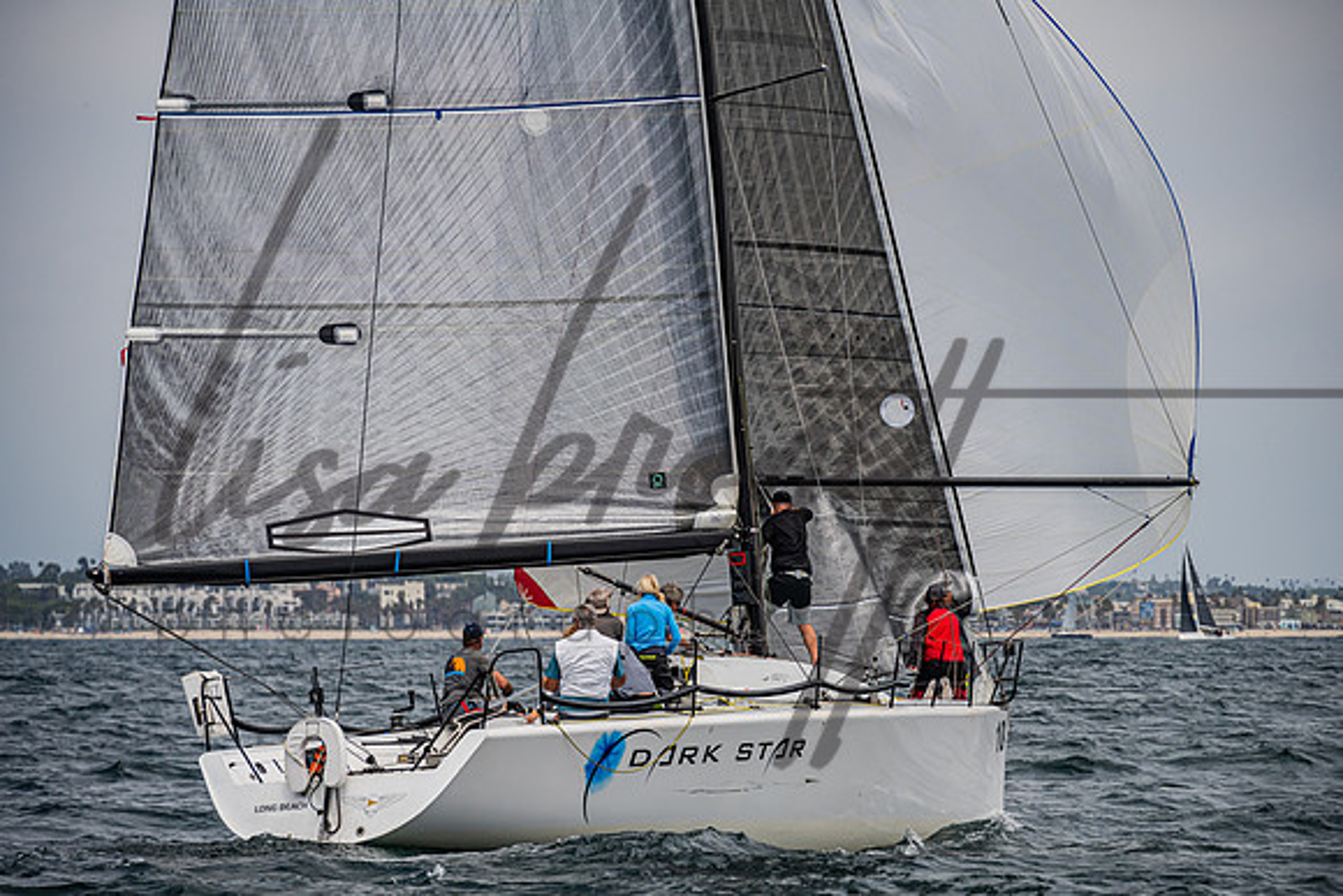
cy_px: 481
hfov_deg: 11.1
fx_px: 6900
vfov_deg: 7.4
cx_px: 671
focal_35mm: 185
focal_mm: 170
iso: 250
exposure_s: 1/1250
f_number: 6.3
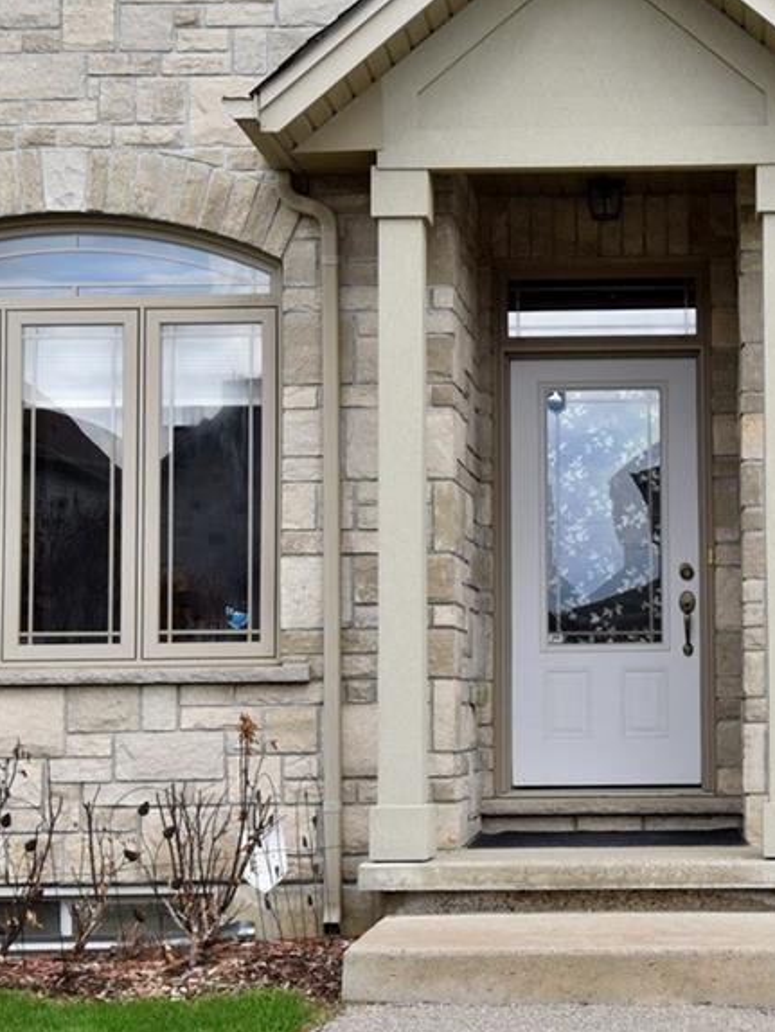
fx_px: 1790
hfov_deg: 24.0
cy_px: 423
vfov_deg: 32.1
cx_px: 626
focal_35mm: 60
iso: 500
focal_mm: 35
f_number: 11
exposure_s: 1/500
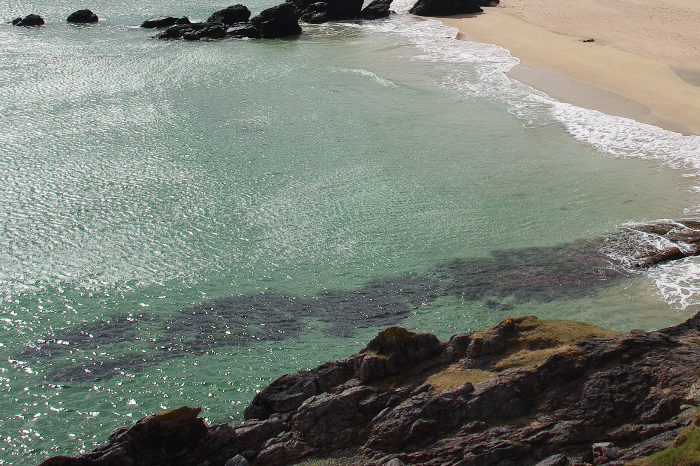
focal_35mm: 69
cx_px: 467
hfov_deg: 29.0
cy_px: 17
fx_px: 1342
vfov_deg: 19.3
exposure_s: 1/180
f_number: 11
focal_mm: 22
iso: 100
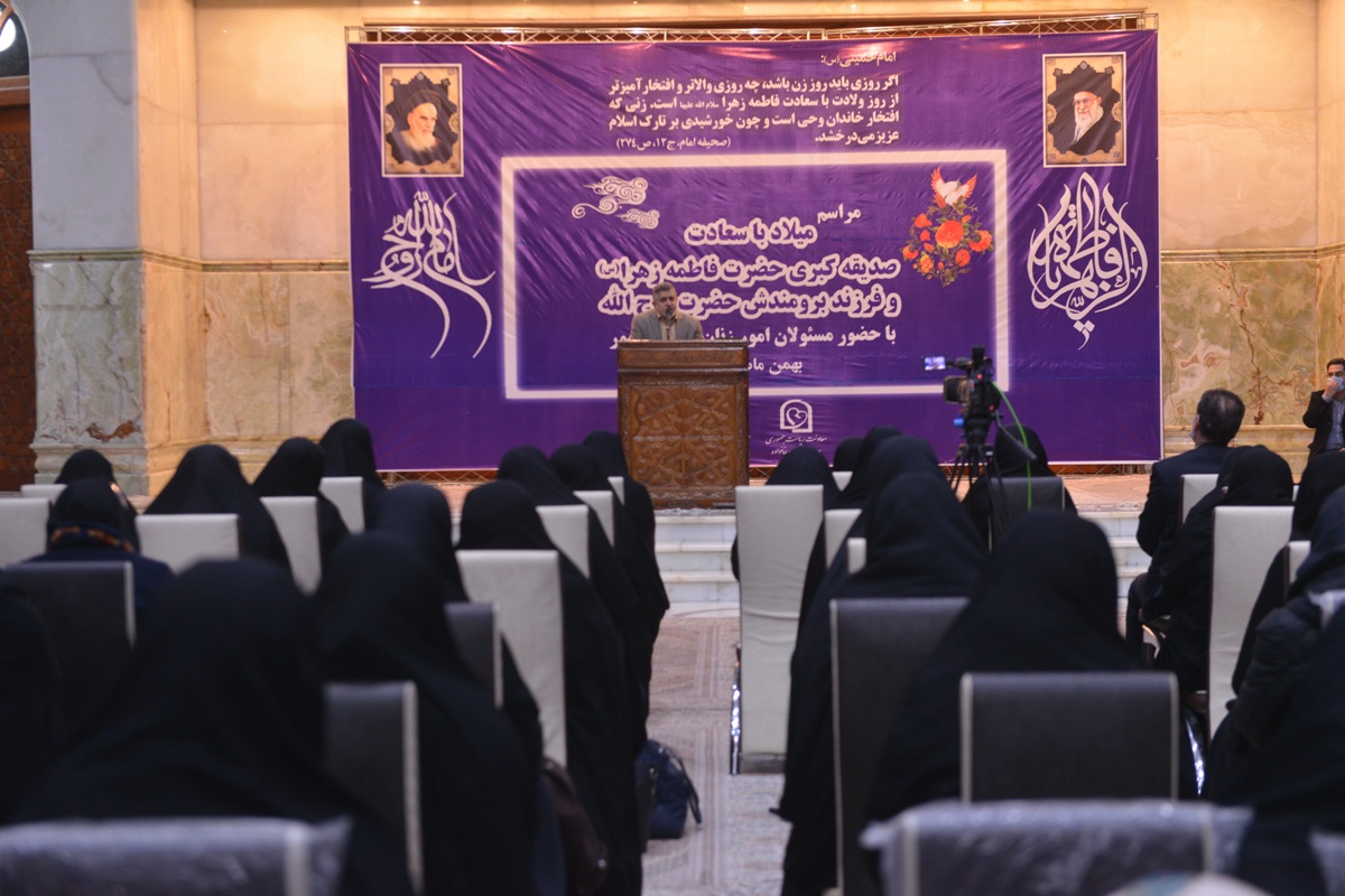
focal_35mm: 66
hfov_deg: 30.5
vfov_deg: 20.6
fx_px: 2466
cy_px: 448
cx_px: 672
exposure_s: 1/50
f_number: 4.5
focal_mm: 66
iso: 1000
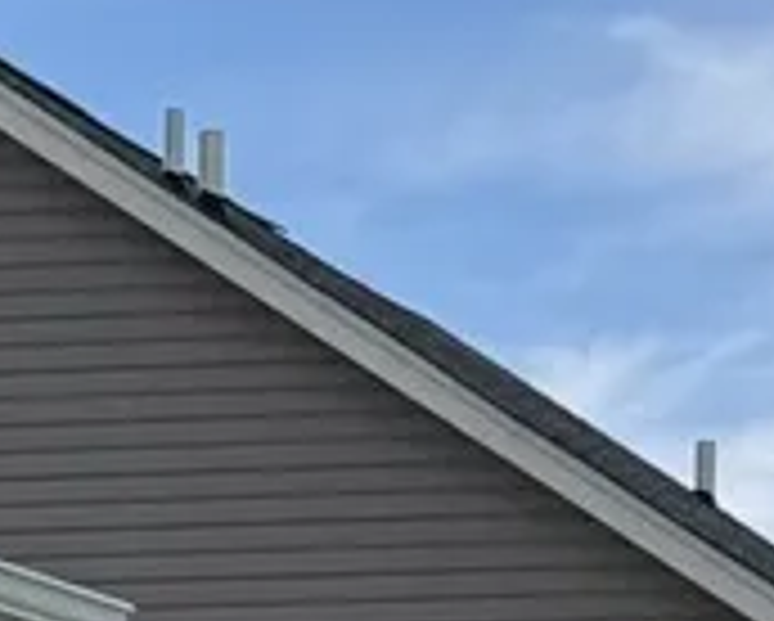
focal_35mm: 392
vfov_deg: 3.9
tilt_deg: +2.6
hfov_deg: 4.9
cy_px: 1102
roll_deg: +0.0
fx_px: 8990
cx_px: 464
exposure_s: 1/5376
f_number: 1.78
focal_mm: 6.76
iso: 64
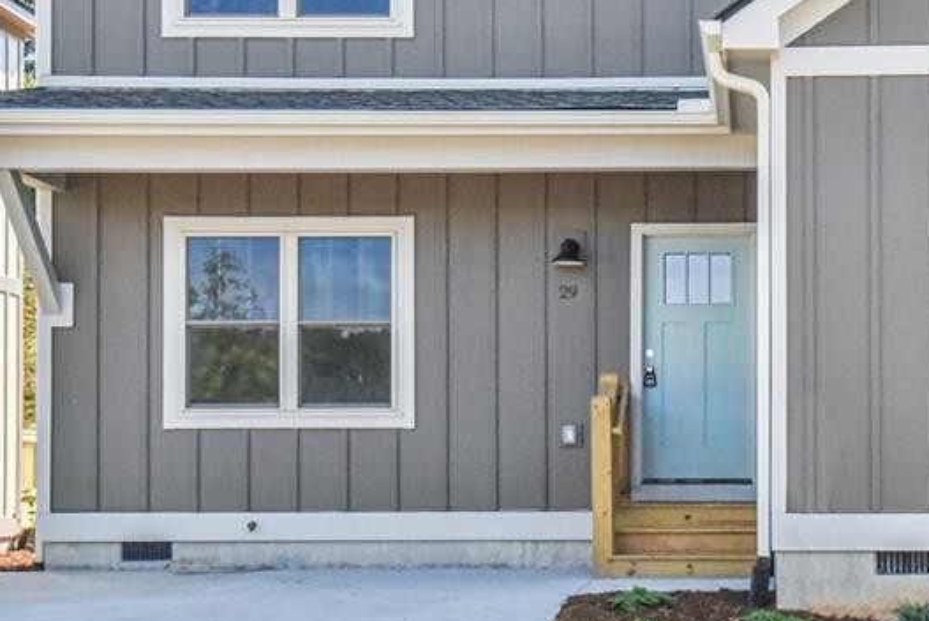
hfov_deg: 28.9
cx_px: 756
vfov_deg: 20.0
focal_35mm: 68
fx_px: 1756
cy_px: 204
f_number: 18
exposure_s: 1/320
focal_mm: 35
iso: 4000
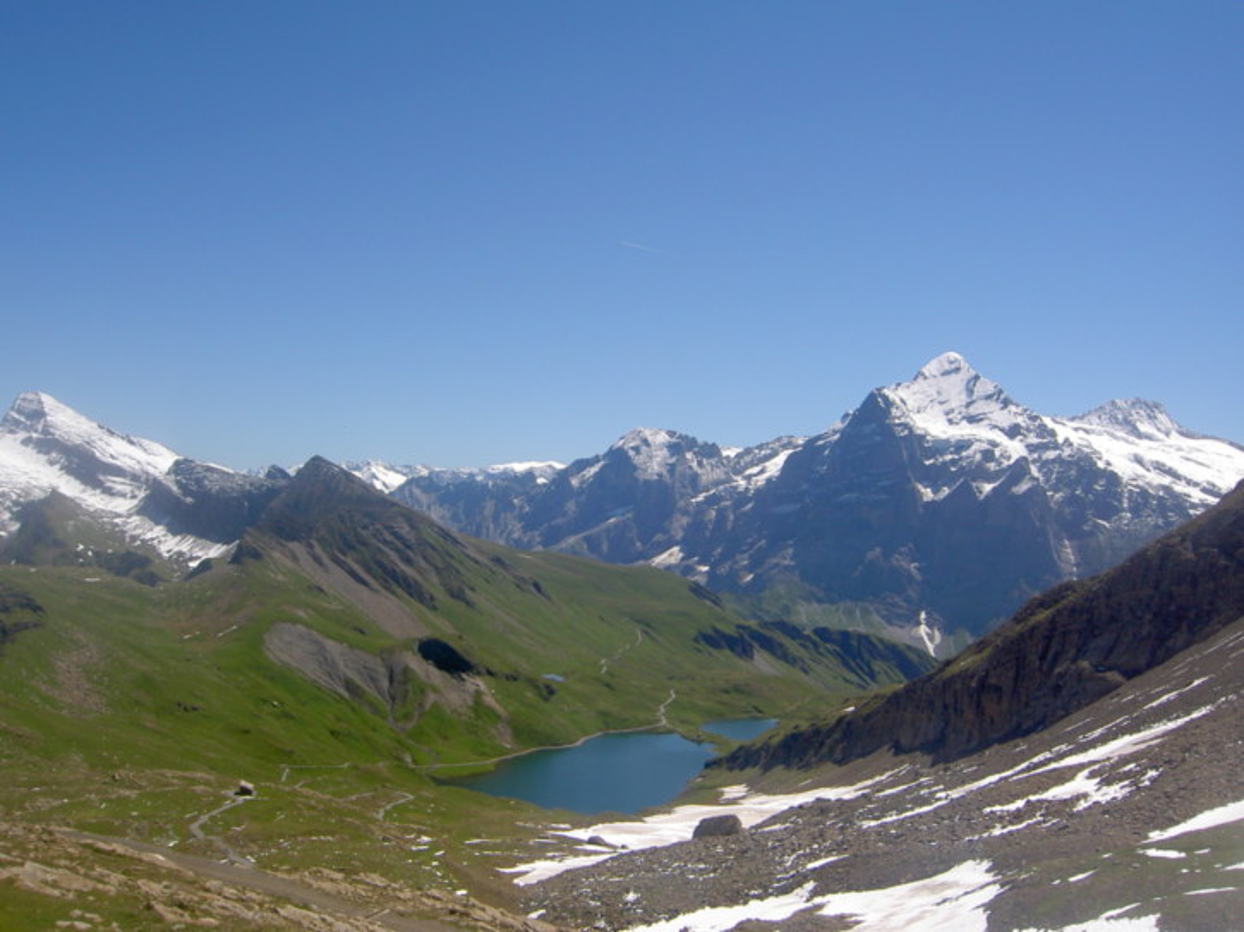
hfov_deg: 54.0
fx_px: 1221
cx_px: 622
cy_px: 466
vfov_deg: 41.8
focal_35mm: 34
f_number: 4.7
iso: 50
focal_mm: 5.6
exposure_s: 1/500
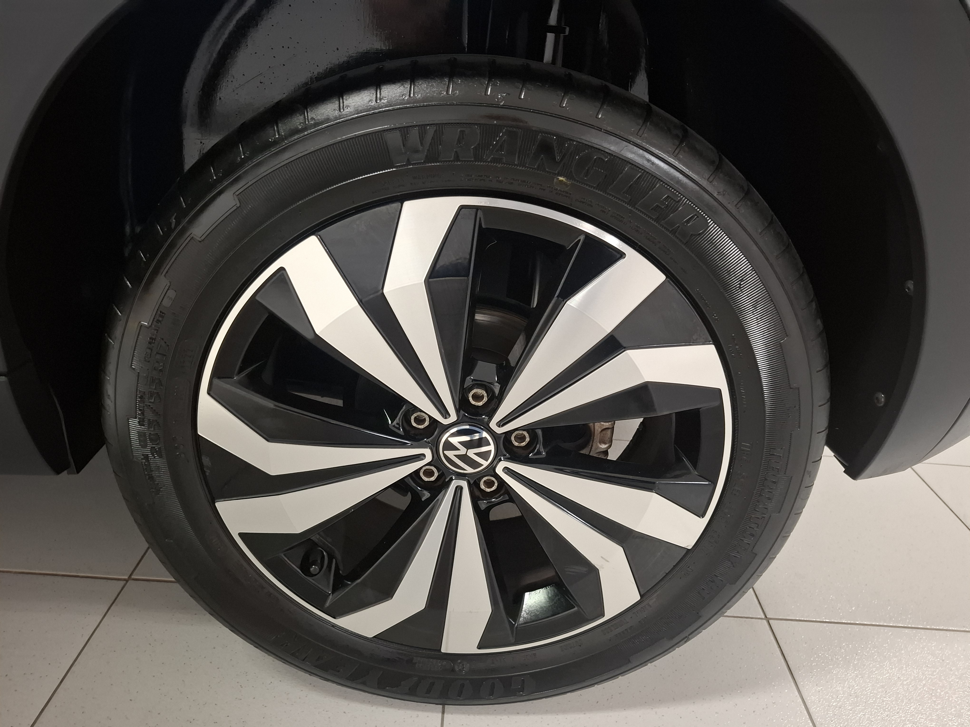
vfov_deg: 58.9
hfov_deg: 73.9
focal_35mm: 23
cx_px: 485
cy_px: 364
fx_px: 644
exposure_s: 1/24
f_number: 1.8
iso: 500
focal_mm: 5.54
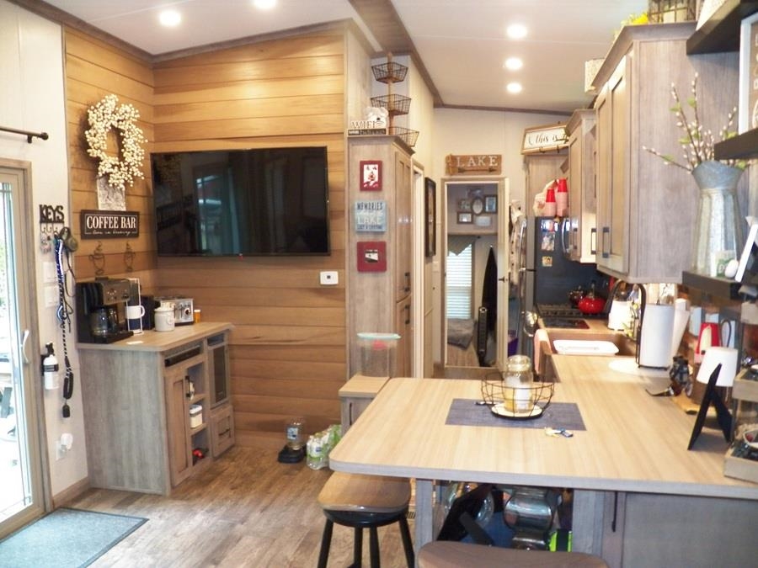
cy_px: 284
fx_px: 613
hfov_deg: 63.4
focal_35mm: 28
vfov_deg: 49.7
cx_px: 379
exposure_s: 1/30
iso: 320
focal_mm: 4.9
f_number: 2.8
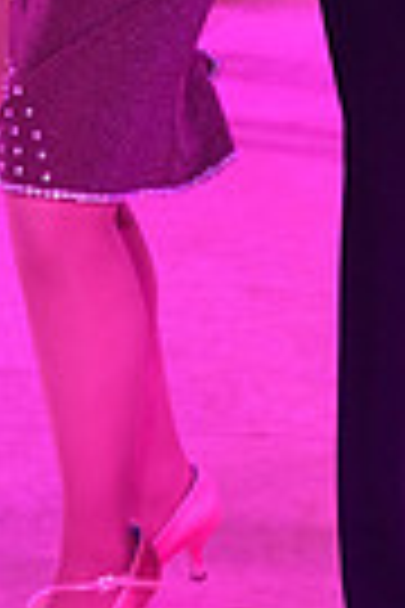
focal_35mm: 263
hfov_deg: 5.2
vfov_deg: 7.7
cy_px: -338
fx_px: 4438
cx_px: 322
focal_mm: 61
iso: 2500
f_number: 6.3
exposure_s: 1/250
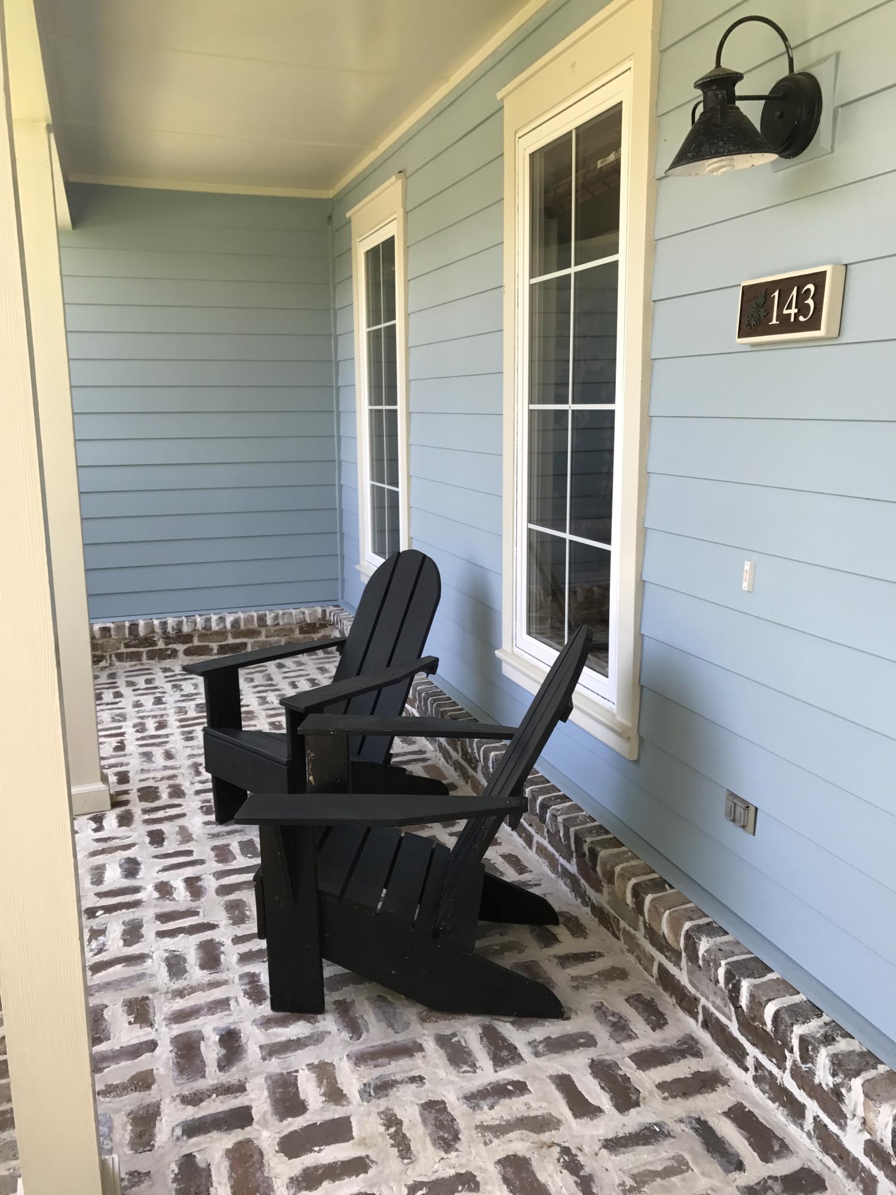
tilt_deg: -11.6
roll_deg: -0.5
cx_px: 448
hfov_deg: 49.7
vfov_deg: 63.4
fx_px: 966
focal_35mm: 28
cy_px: 598
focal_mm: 3.99
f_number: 1.8
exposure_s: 1/120
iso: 25
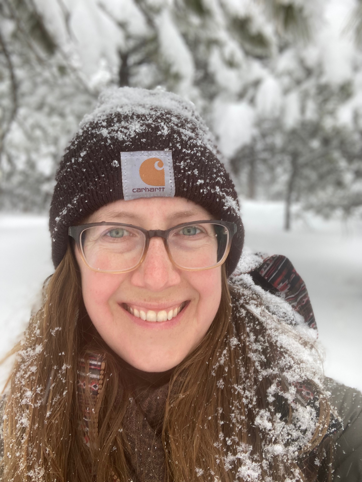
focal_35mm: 32
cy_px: 241
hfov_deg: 44.2
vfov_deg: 56.8
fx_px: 446
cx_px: 181
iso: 40
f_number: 2.2
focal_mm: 2.87
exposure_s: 1/121
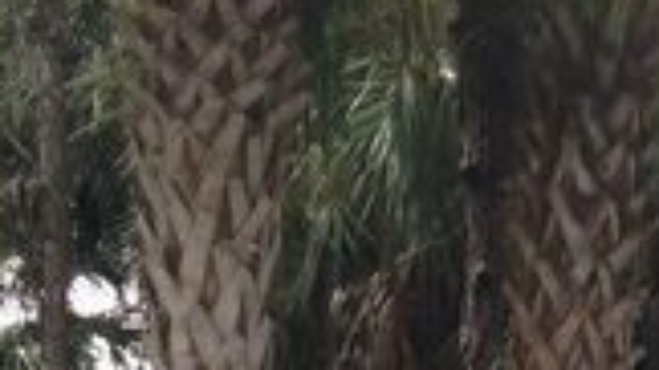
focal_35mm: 178
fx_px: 3109
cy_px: 1134
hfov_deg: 11.9
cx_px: 720
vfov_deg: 6.2
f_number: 2.4
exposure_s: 1/272
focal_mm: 4.12
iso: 50
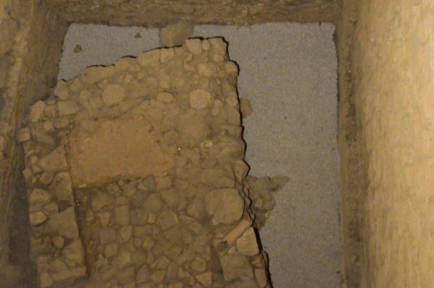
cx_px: 199
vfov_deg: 28.0
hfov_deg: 41.1
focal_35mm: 48
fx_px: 578
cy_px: 143
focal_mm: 28
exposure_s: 1/15
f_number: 6.3
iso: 6400
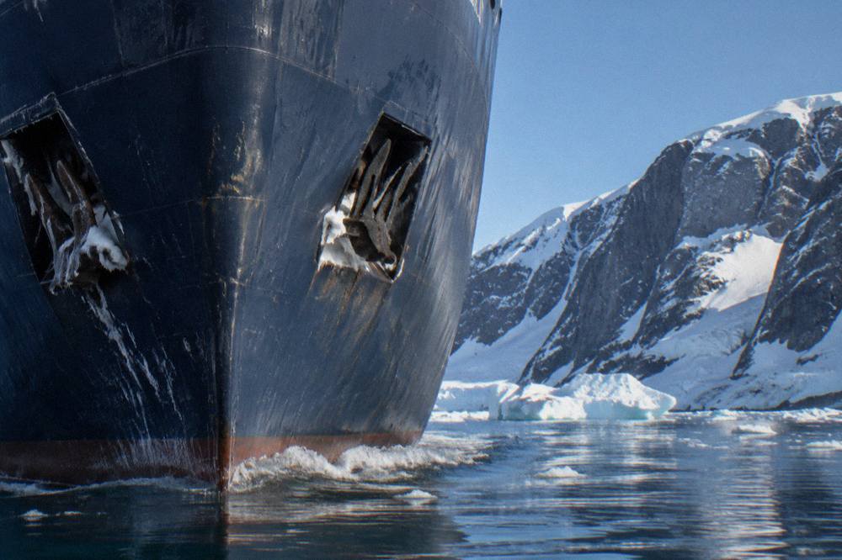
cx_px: 421
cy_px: 280
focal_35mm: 28
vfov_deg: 46.4
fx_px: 655
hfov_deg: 65.5
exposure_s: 1/400
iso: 400
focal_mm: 28
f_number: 7.1
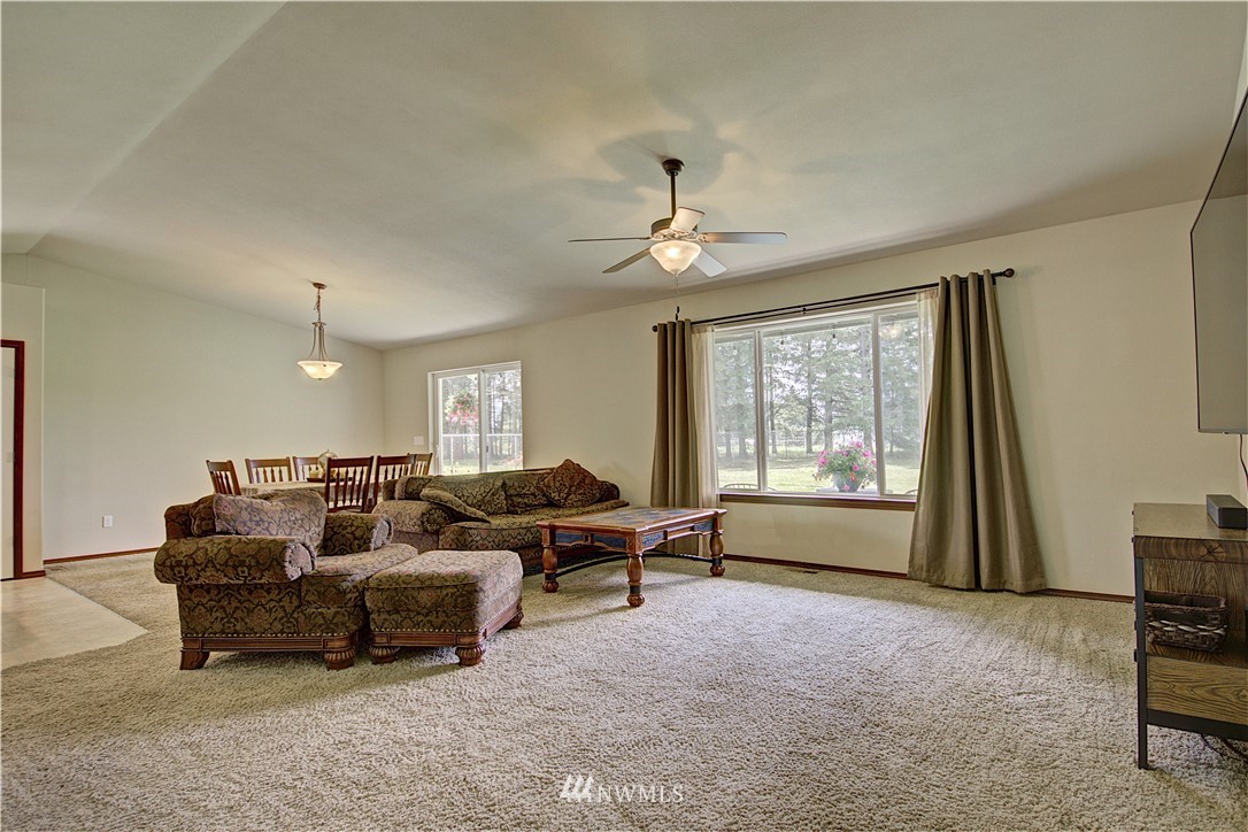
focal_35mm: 18
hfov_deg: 90.0
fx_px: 624
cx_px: 624
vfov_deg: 67.4
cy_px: 416
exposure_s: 1/40
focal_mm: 12
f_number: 3.8
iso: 250
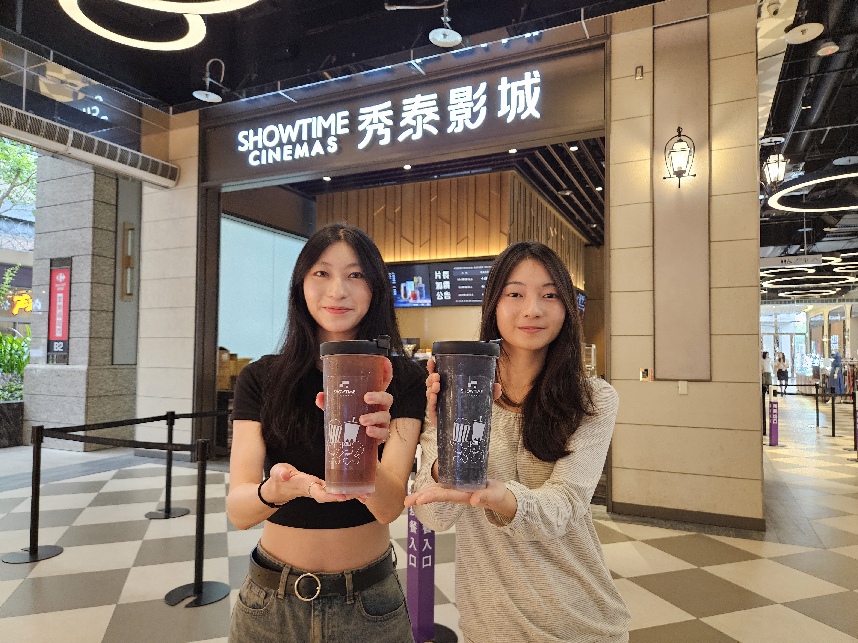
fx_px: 570
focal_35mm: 23
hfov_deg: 73.9
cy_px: 322
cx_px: 429
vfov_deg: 58.9
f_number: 1.8
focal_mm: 5.4
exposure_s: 1/60
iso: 640
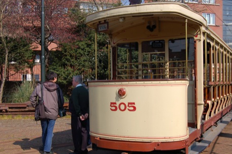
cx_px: 111
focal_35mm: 43
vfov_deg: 31.1
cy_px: 84
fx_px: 277
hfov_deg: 45.5
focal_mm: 22
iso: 200
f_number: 8
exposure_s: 1/250
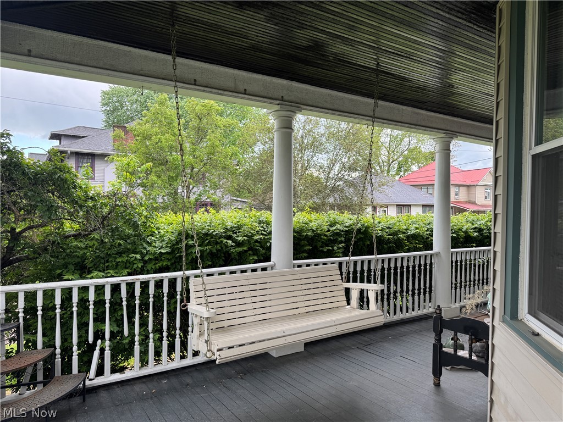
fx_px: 390
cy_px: 211
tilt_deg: -2.1
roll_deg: -1.2
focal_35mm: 24
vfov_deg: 56.8
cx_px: 282
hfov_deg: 71.6
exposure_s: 1/197
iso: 64
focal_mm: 6.76
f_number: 1.78
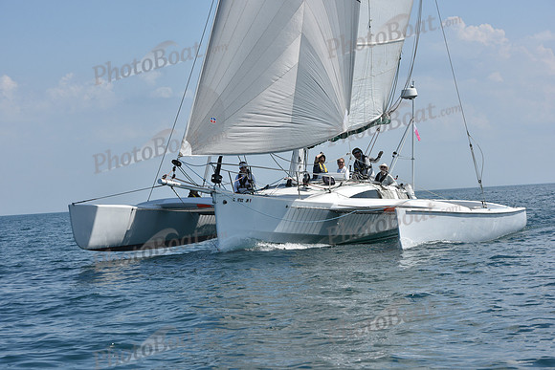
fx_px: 1465
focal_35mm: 95
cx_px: 278
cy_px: 185
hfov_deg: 21.5
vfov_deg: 14.4
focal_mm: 95
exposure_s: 1/1250
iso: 250
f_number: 8
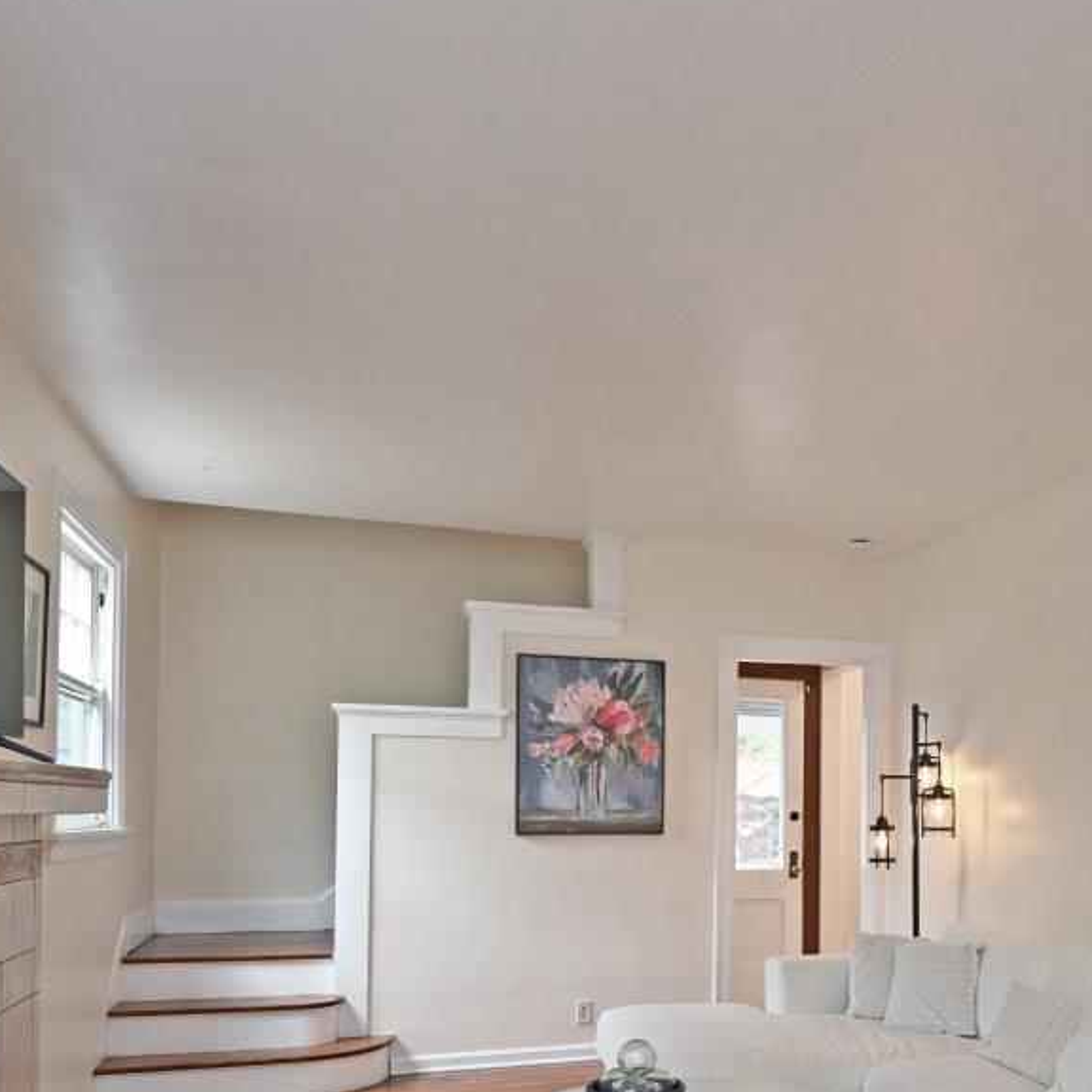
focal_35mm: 31
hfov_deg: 50.3
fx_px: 1106
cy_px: 802
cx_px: 821
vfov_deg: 50.6
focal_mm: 14
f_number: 4
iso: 360
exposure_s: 1/60
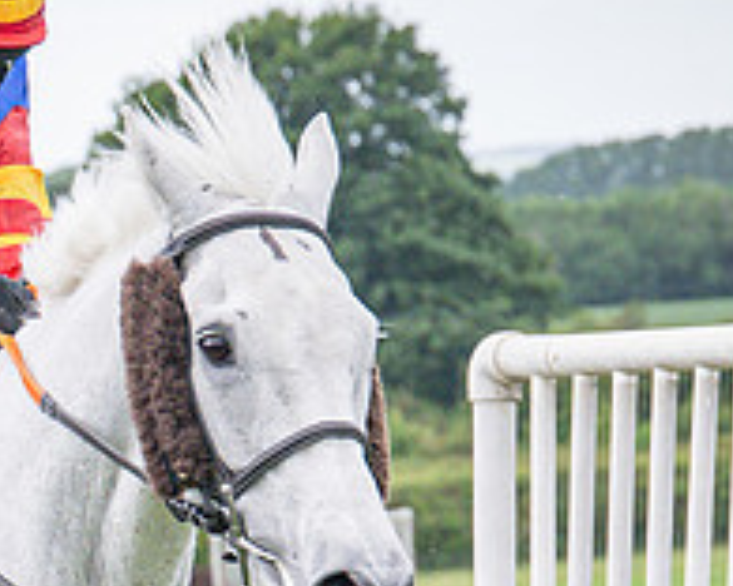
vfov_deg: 3.2
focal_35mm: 489
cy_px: 471
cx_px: 833
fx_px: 10608
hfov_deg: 3.9
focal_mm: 70
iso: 400
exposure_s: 1/1600
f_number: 4
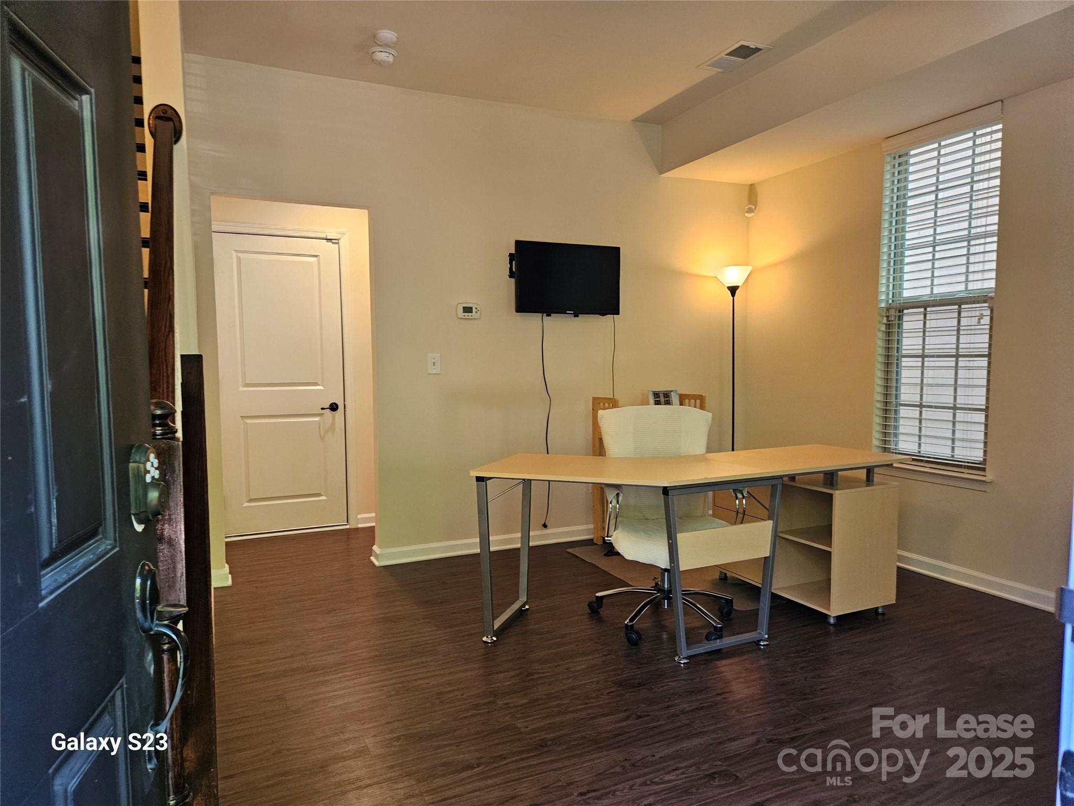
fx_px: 714
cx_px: 537
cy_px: 403
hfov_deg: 73.9
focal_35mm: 23
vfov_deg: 58.9
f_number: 1.8
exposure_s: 1/120
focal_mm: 5.4
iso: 320
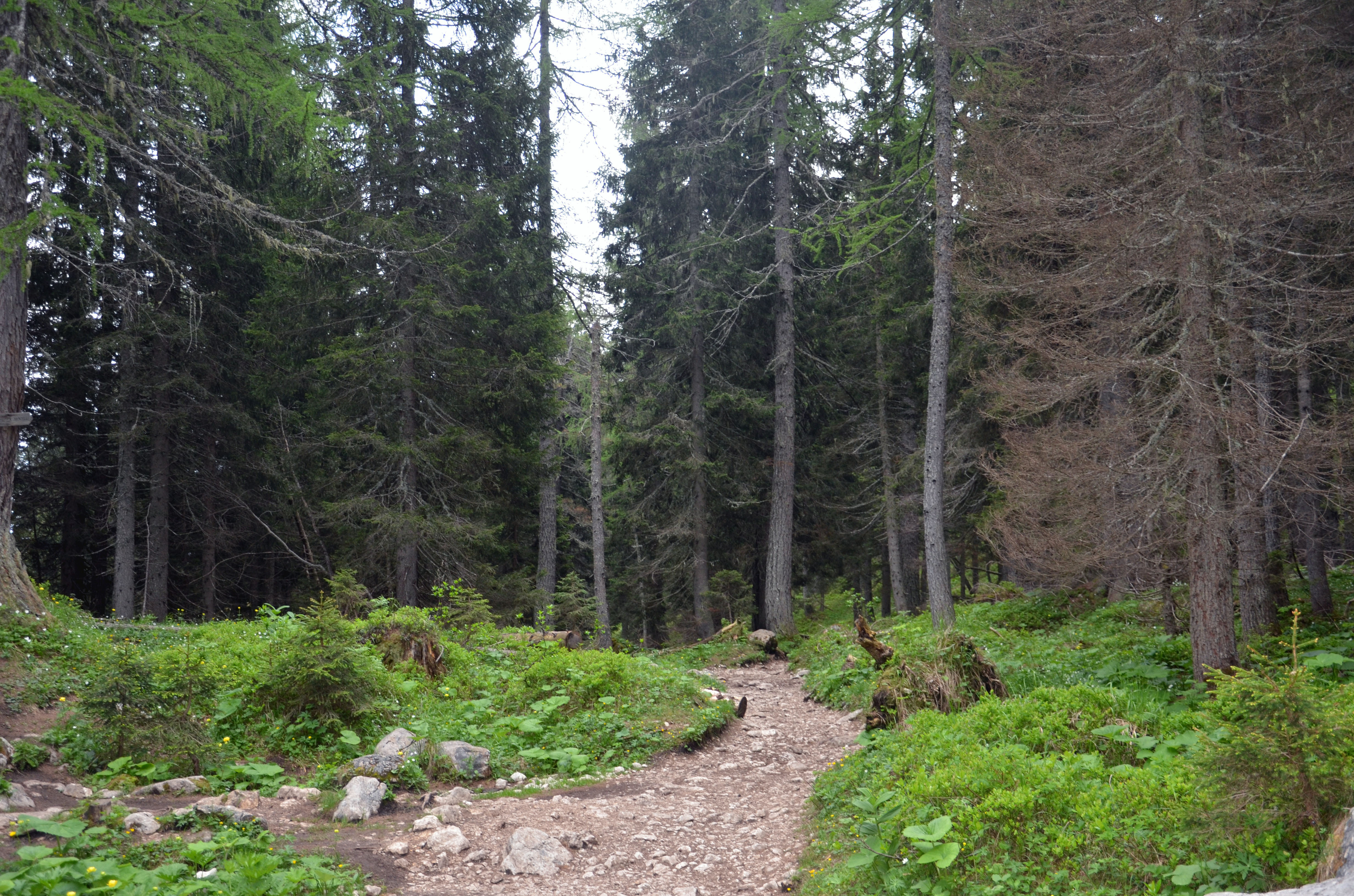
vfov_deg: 34.1
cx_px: 677
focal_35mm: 39
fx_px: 1464
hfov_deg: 49.6
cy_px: 448
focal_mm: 26
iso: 280
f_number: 4
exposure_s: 1/125
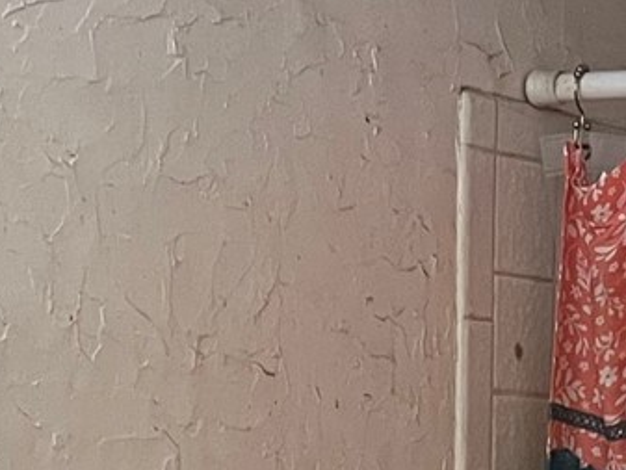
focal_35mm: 148
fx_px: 2677
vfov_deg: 9.4
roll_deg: -2.0
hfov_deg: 13.3
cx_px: 509
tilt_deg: -8.9
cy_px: 949
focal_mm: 5.7
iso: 250
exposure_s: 1/60
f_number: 1.5
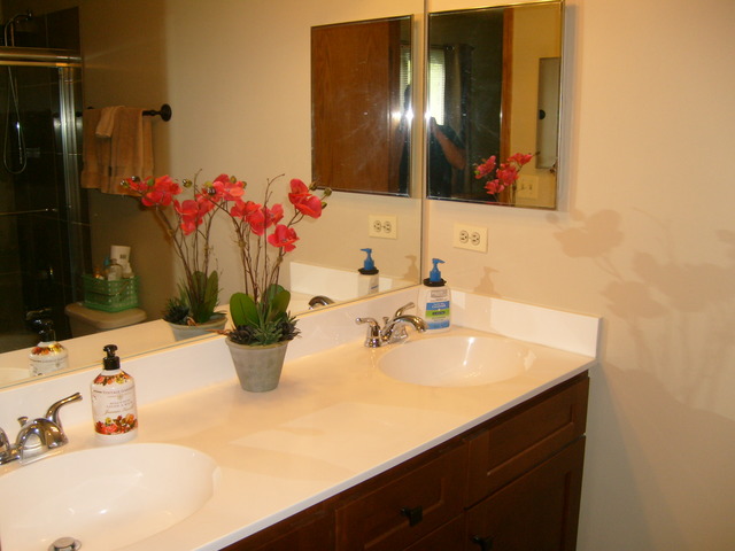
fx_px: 743
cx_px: 368
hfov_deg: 52.6
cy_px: 276
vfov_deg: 40.7
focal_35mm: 35
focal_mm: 5.8
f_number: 2.8
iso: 100
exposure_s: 1/45
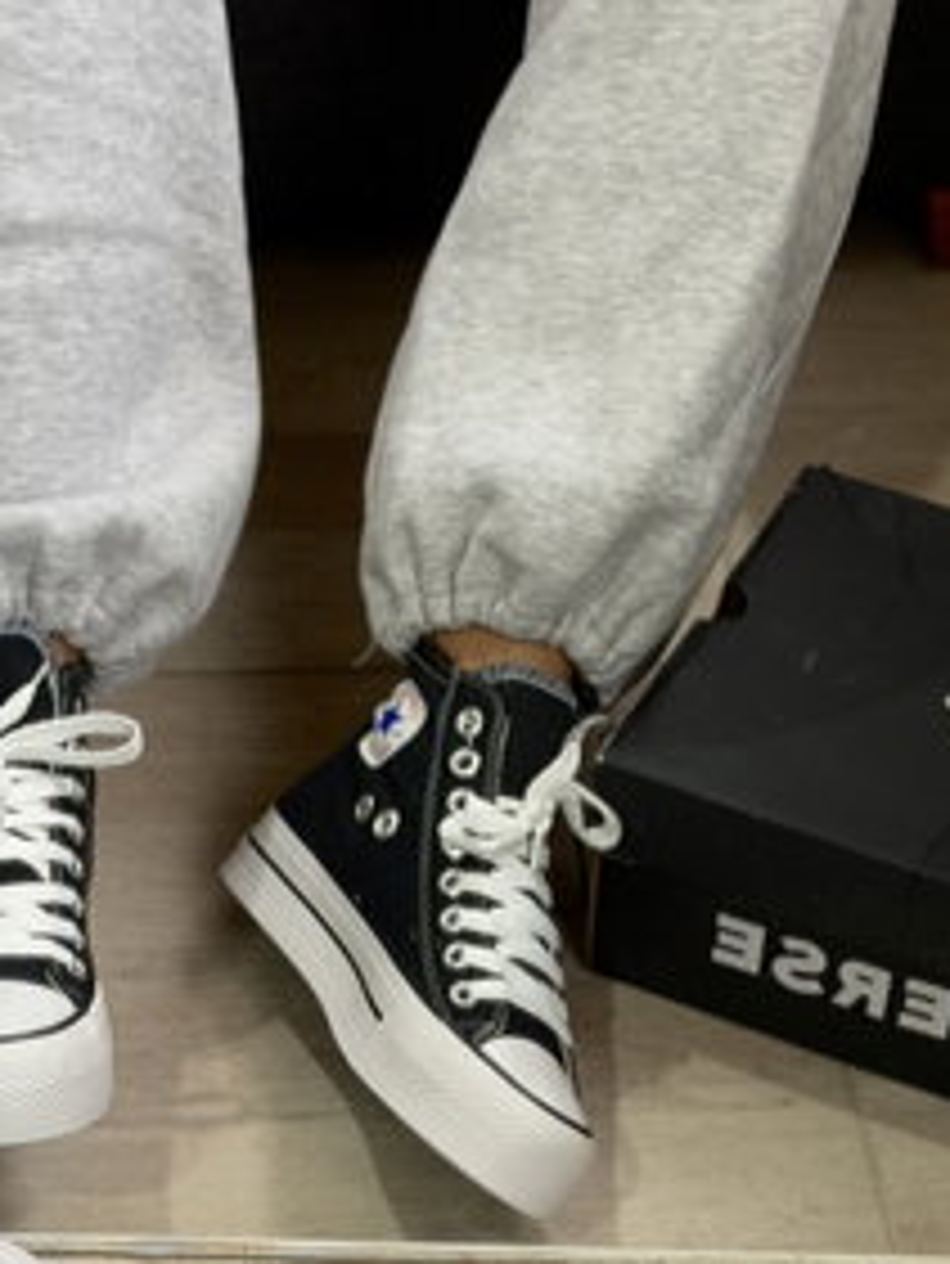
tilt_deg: -56.3
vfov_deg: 21.3
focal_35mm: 91
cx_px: 495
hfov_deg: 16.2
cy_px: 1014
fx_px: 3327
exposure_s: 1/50
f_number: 1.78
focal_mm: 6.76
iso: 80
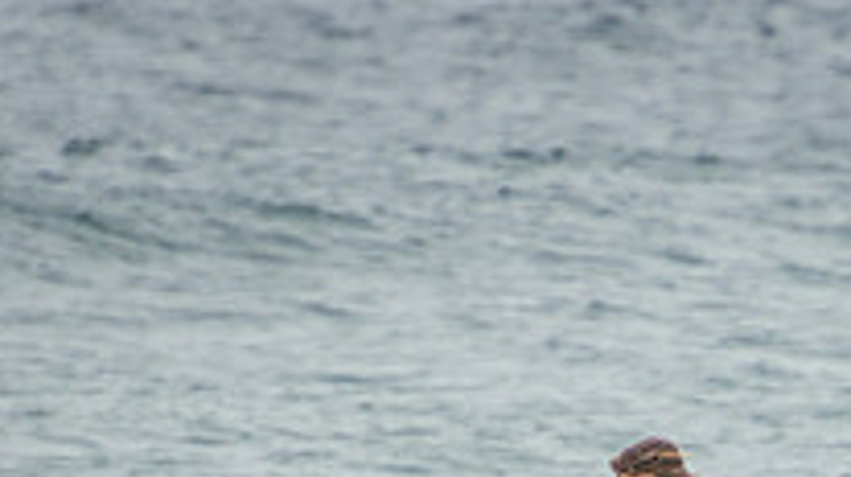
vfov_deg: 0.7
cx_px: 736
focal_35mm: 1718
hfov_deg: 1.3
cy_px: 783
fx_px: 38732
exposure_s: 1/1600
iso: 320
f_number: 5.6
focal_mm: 390
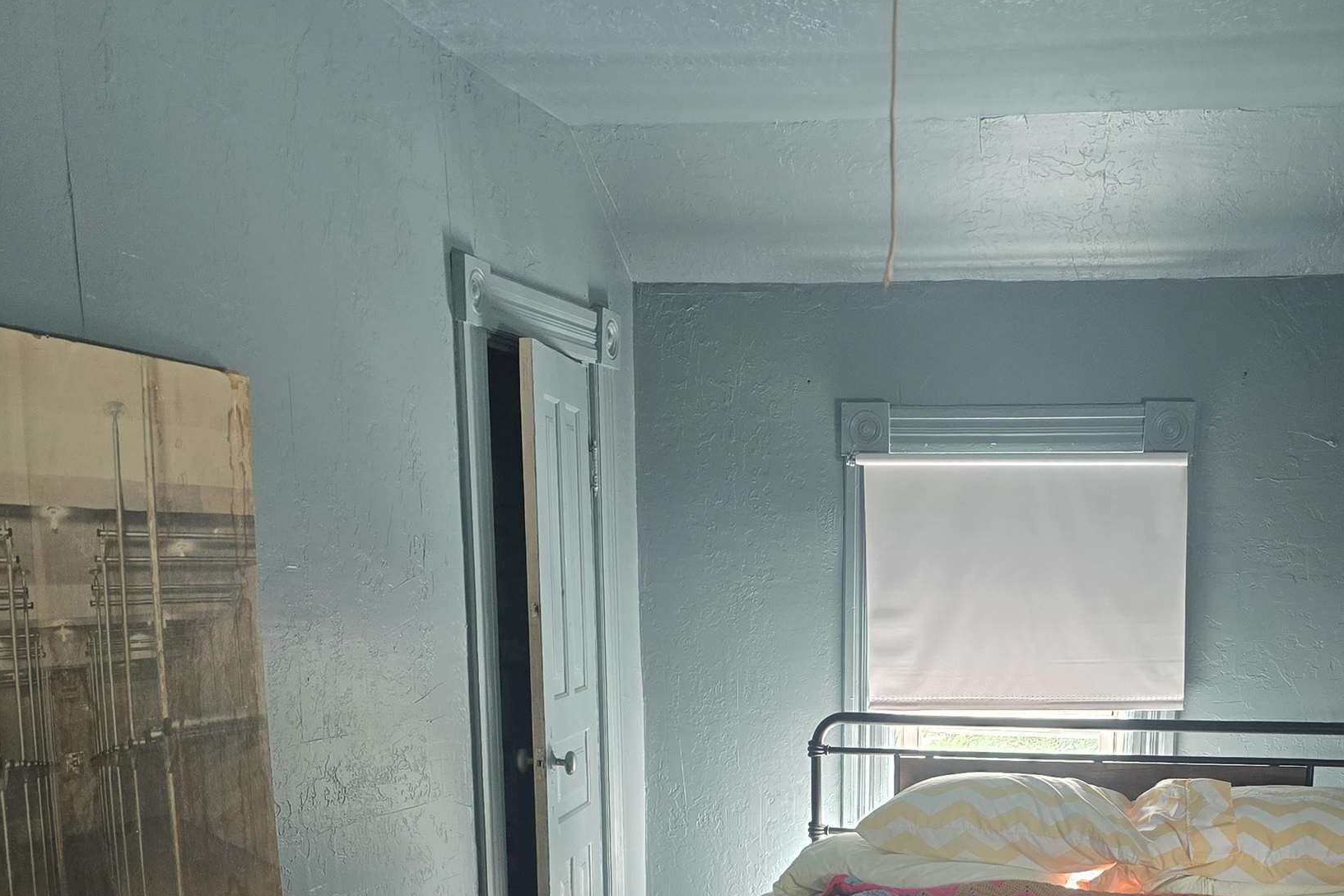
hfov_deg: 42.8
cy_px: 930
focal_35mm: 45
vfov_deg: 27.8
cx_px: 933
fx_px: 1680
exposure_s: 1/120
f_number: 1.7
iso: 320
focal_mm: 6.3
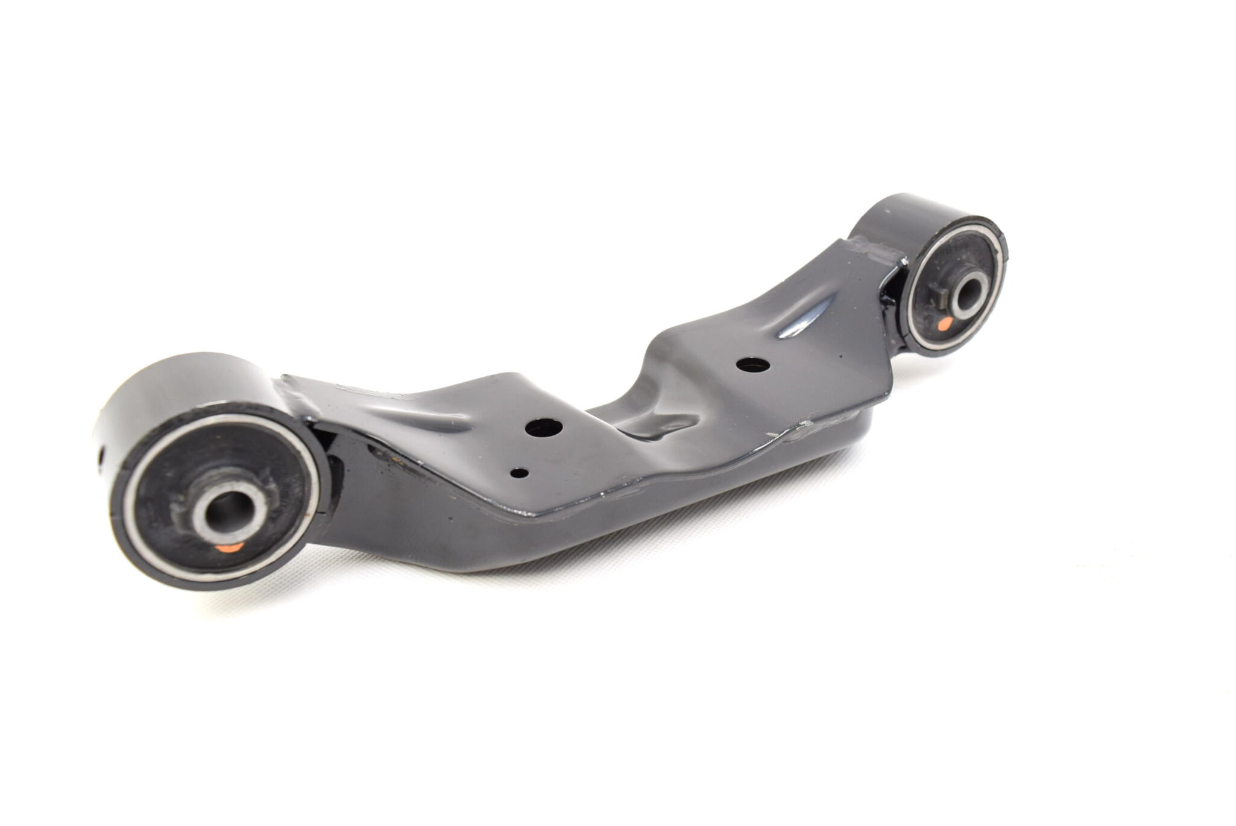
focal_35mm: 32
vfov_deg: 41.8
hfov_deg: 59.5
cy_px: 413
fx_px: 1082
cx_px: 618
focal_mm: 21
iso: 400
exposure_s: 1/125
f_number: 5.6
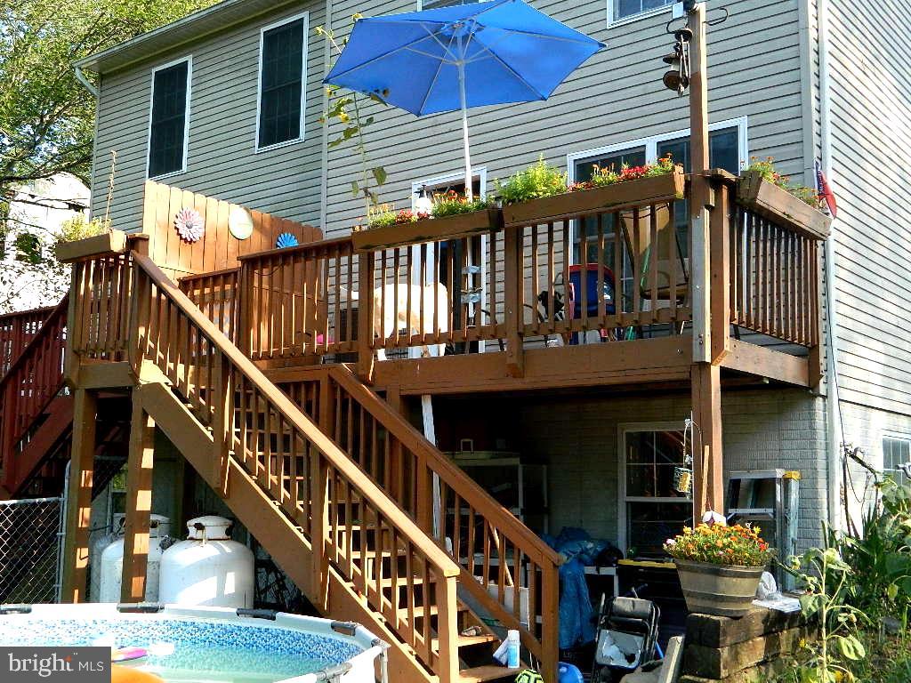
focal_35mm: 41
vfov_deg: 35.1
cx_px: 456
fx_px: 1079
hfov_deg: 45.8
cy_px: 342
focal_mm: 7.3
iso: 250
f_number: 3.5
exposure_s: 1/320
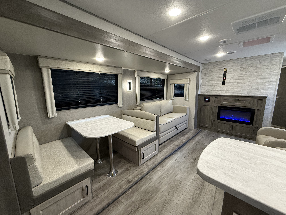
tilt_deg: -8.8
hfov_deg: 102.1
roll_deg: +0.1
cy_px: 108
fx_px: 116
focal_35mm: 14
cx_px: 143
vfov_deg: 85.7
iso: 400
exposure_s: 1/60
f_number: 2.2
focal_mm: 2.22
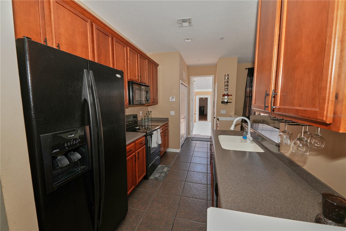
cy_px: 116
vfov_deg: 81.2
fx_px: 135
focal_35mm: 14
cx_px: 173
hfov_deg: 104.3
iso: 400
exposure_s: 1/200
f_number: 5.6
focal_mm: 14
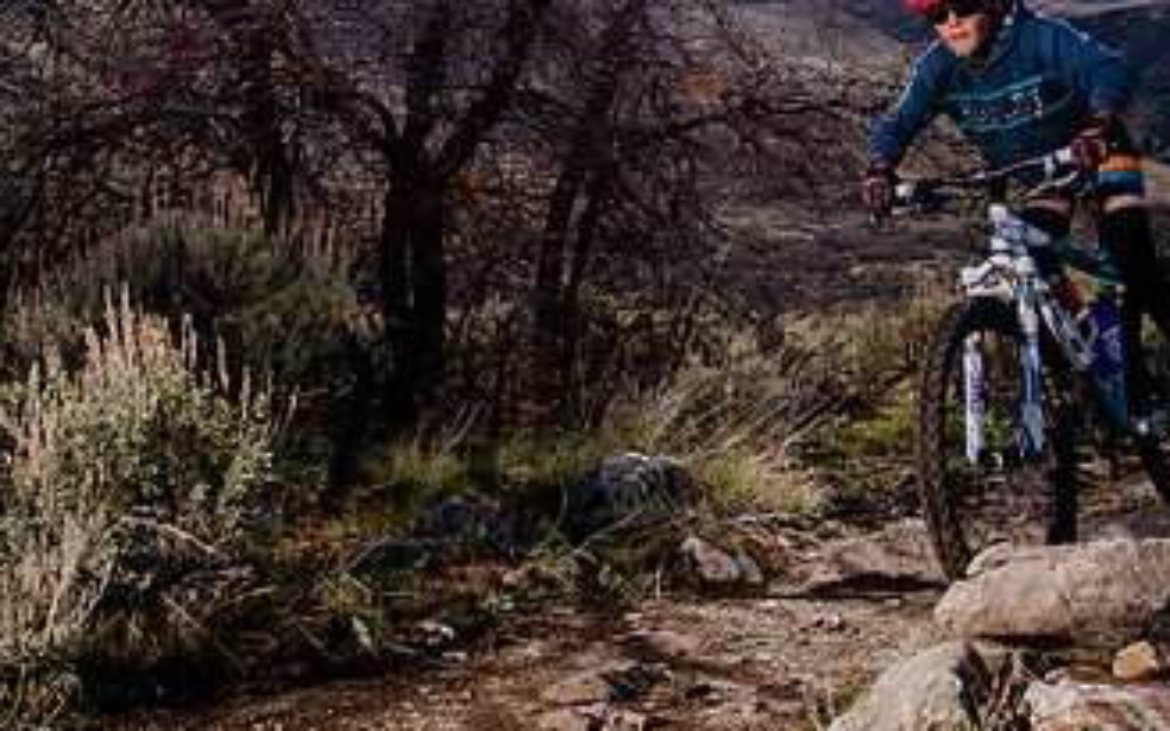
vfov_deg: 23.2
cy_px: 156
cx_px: 678
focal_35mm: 55
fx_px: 1754
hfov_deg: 36.8
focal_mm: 24
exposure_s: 1/640
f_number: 6.3
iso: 160
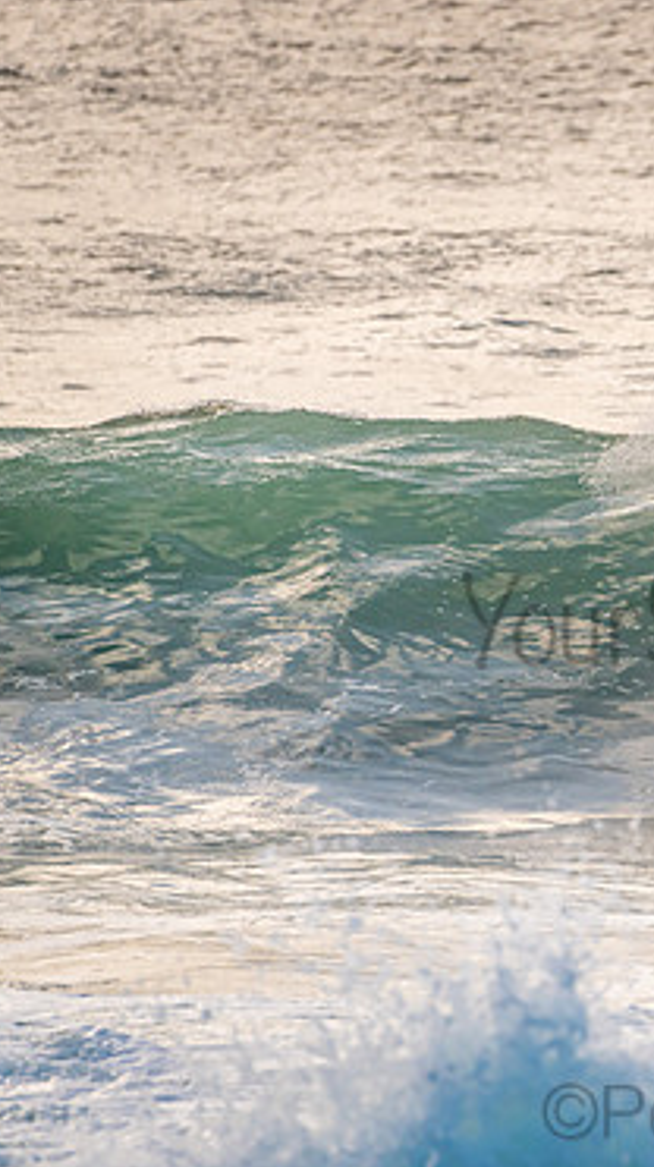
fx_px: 25344
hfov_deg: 1.5
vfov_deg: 2.6
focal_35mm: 820
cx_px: 786
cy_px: 593
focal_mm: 500
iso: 280
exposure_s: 1/2000
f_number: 5.6
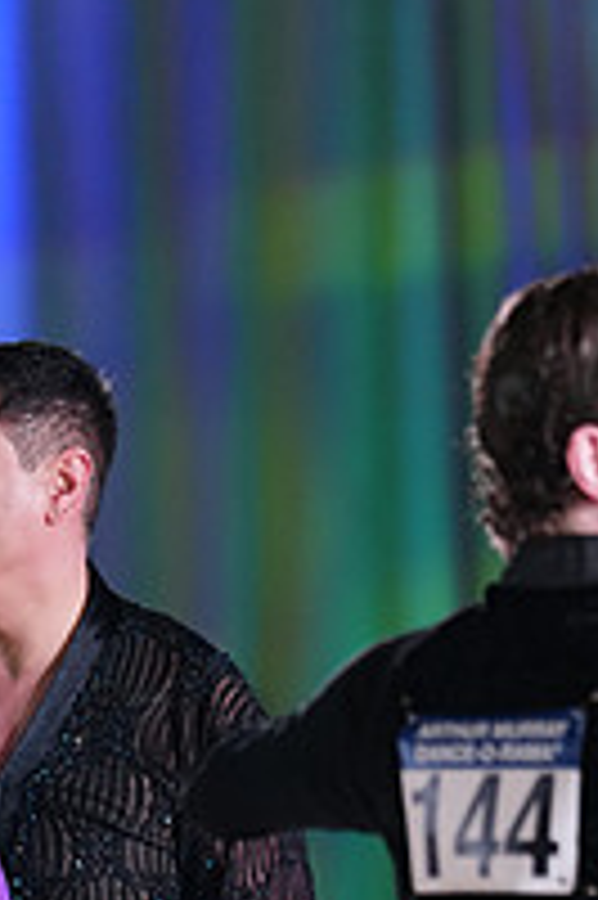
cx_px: -182
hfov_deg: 2.7
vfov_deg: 4.1
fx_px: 12529
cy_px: 1120
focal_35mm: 502
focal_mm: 173
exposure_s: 1/200
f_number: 2.8
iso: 1000
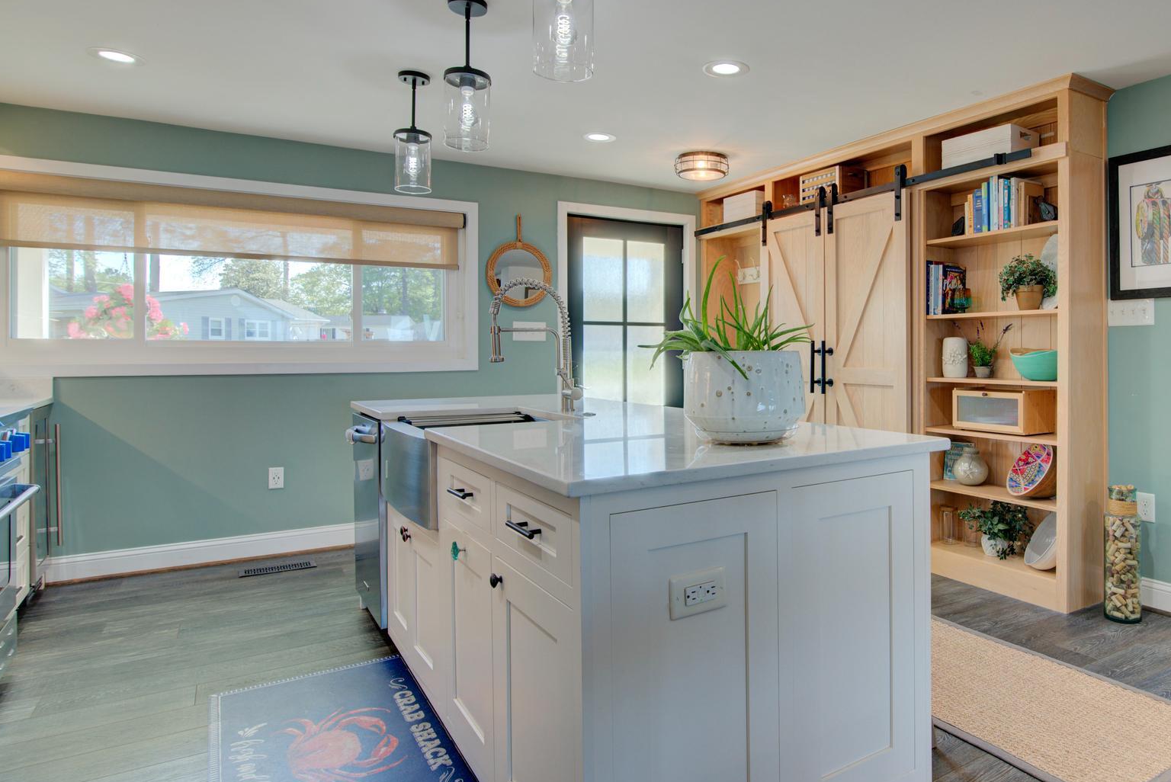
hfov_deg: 72.3
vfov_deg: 53.1
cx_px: 744
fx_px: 781
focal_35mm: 24
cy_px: 344
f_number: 8
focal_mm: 18
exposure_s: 1/10
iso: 200
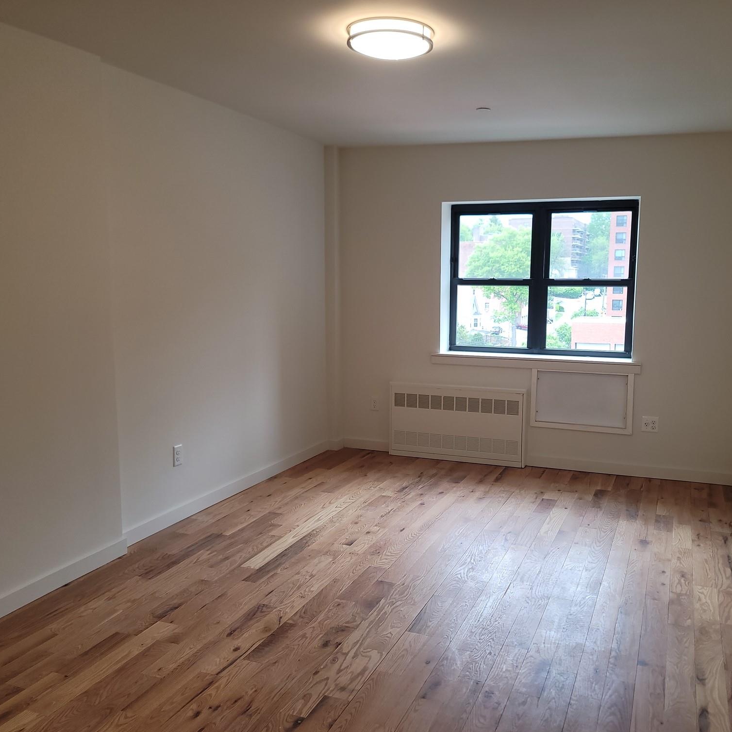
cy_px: 365
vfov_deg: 54.0
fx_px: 718
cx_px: 392
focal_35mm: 30
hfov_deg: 54.0
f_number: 1.8
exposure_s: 1/60
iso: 40
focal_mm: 7
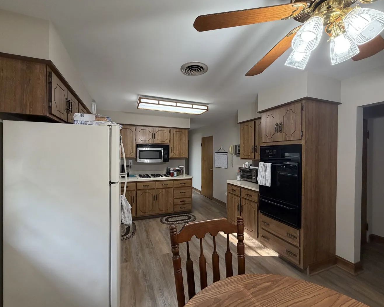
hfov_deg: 96.8
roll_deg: -0.1
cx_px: 187
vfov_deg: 84.0
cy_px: 155
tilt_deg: +1.2
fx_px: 170
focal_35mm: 15
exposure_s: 1/60
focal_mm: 2.22
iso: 200
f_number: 2.2
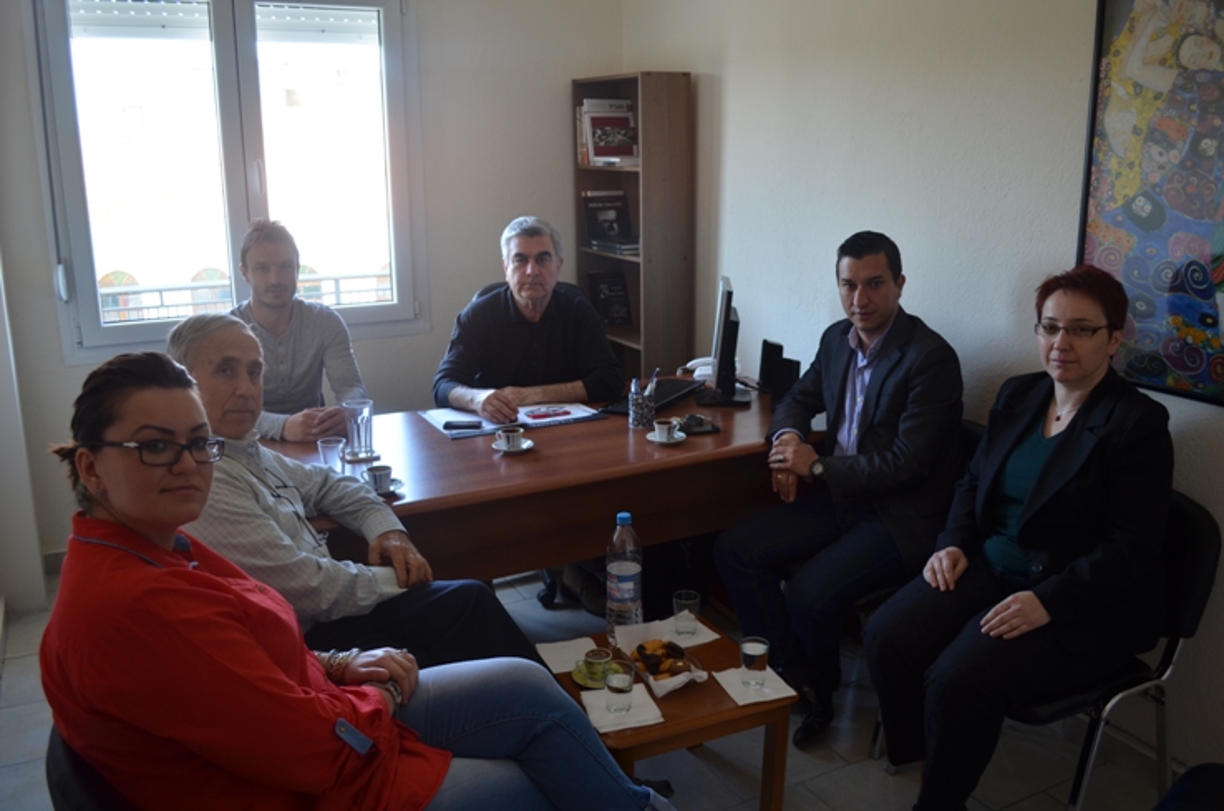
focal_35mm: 30
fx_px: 1018
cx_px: 612
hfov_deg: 62.0
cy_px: 406
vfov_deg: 43.4
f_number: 3.8
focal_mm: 20
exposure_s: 1/30
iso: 100
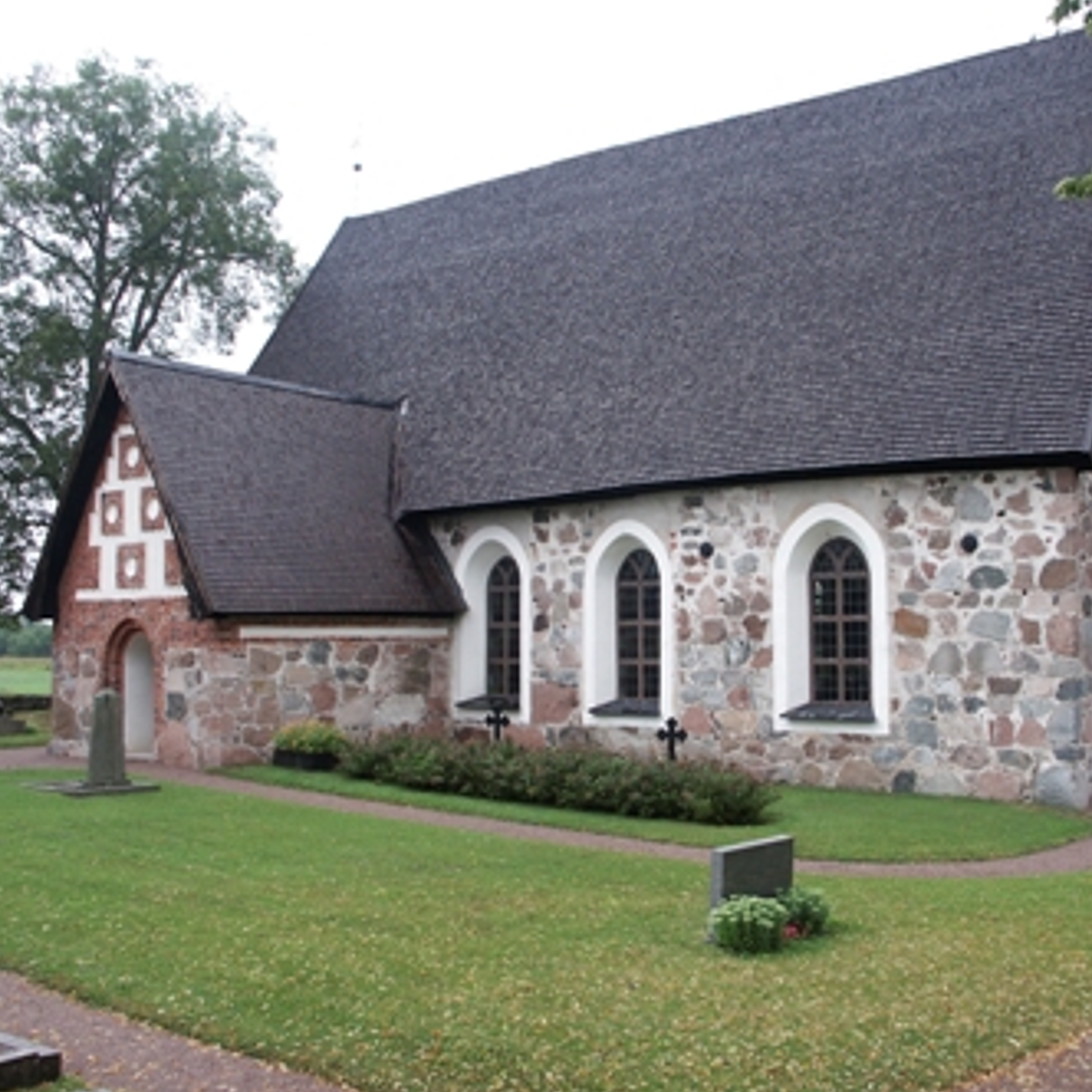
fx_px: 1321
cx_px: 671
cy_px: 549
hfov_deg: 44.6
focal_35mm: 37
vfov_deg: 44.9
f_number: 3.5
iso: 100
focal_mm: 8.18
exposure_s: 1/60
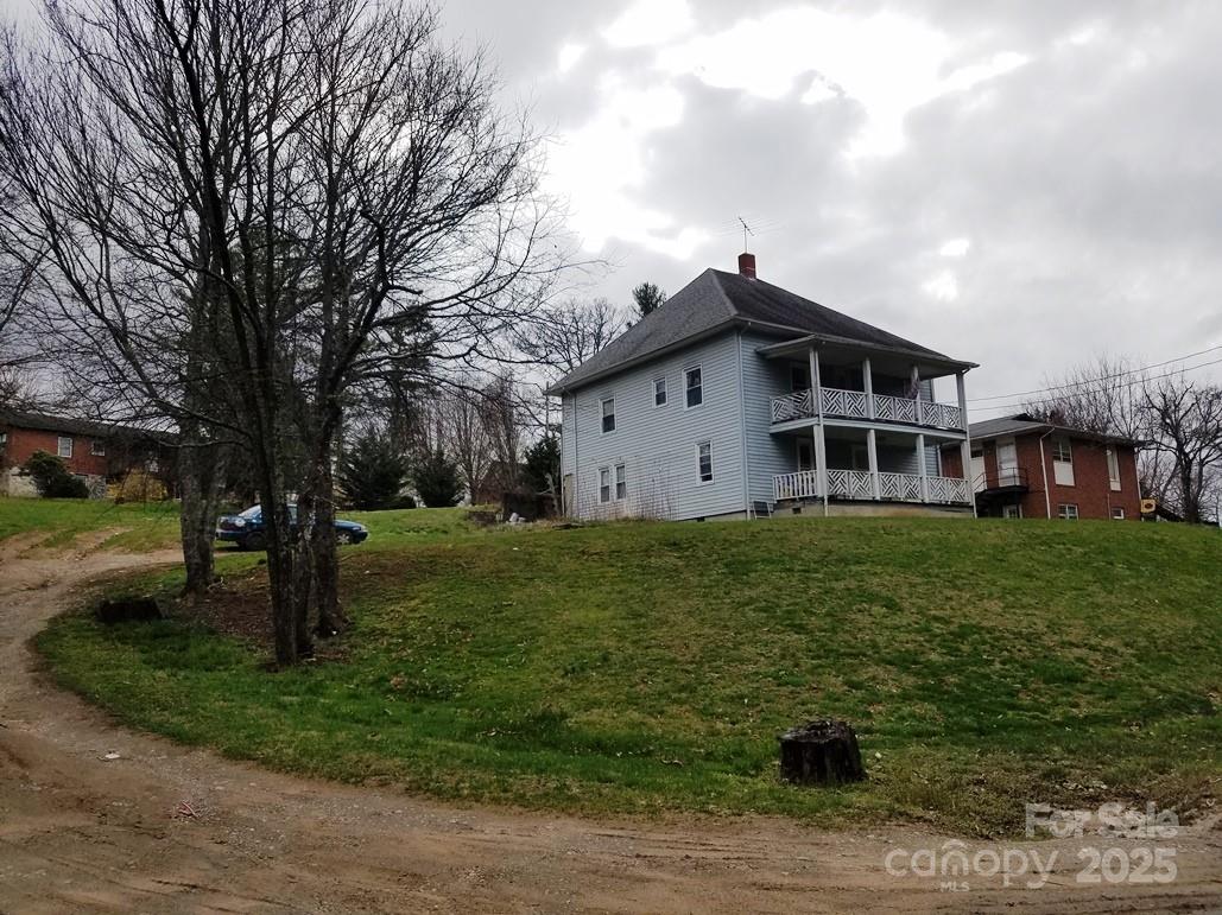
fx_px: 918
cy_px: 458
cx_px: 611
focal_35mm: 26
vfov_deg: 53.0
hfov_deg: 67.3
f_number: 1.7
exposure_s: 1/2464
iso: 50
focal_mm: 4.2
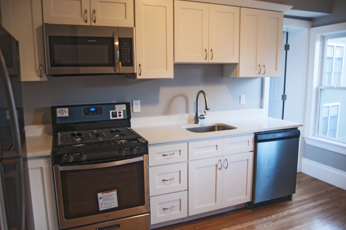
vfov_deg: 47.8
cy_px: 115
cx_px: 173
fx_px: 259
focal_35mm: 27
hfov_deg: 67.4
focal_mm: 18
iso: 400
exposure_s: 1/60
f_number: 4
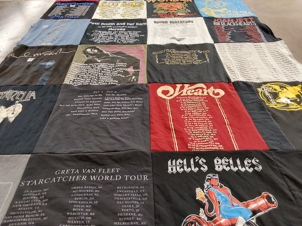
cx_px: 151
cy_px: 113
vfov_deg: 49.7
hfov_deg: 63.4
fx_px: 244
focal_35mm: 28
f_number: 1.9
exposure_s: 1/60
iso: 320
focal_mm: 2.91
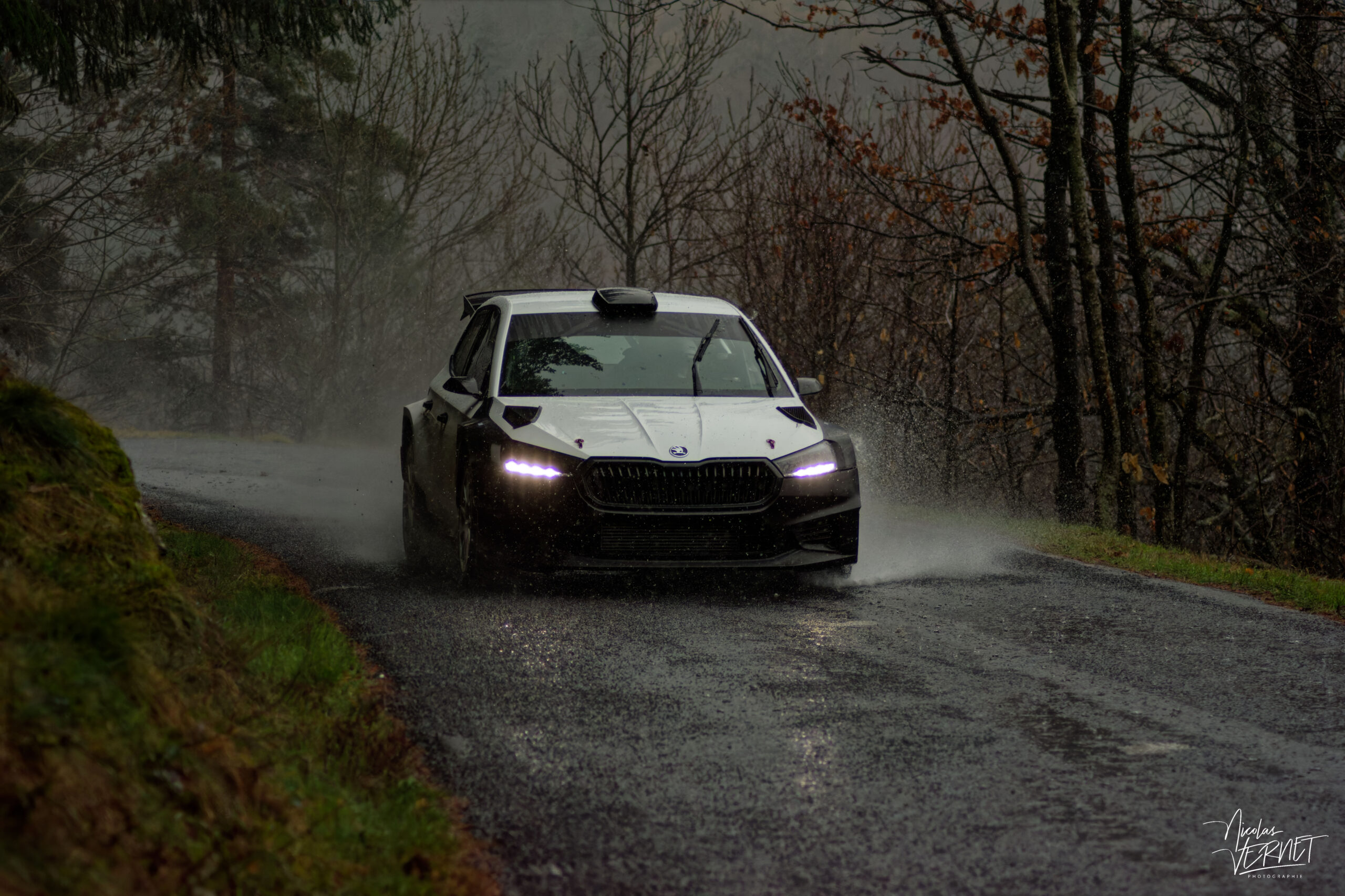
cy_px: 448
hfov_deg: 13.0
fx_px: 5883
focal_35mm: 158
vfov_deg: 8.7
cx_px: 672
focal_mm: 105
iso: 1800
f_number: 4
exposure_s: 1/2500
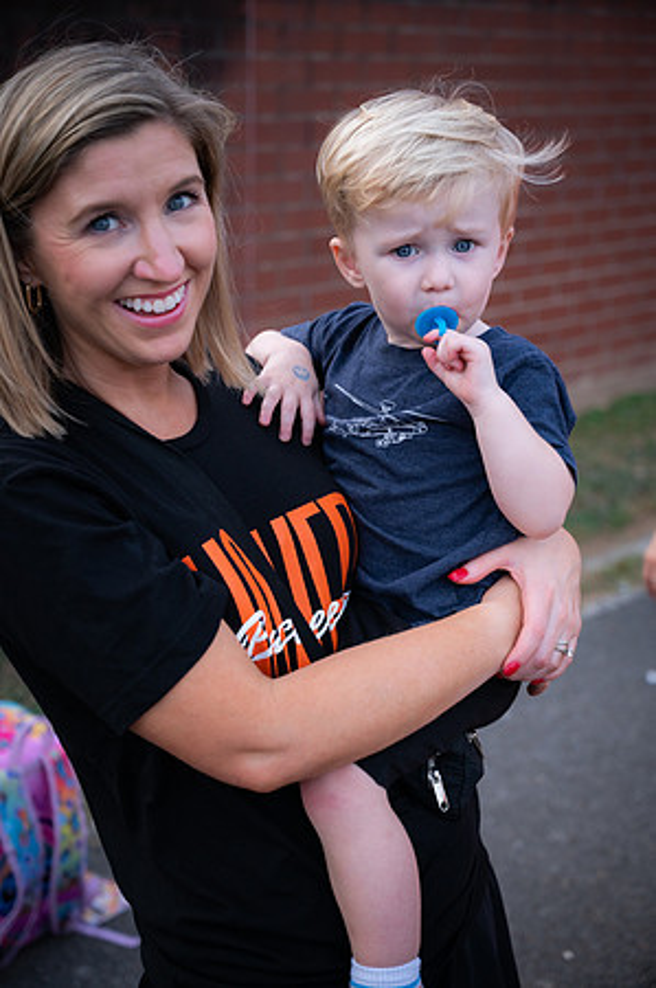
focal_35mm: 58
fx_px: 1589
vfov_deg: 34.5
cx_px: 328
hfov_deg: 23.3
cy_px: 494
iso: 640
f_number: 4
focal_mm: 58
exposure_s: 1/640
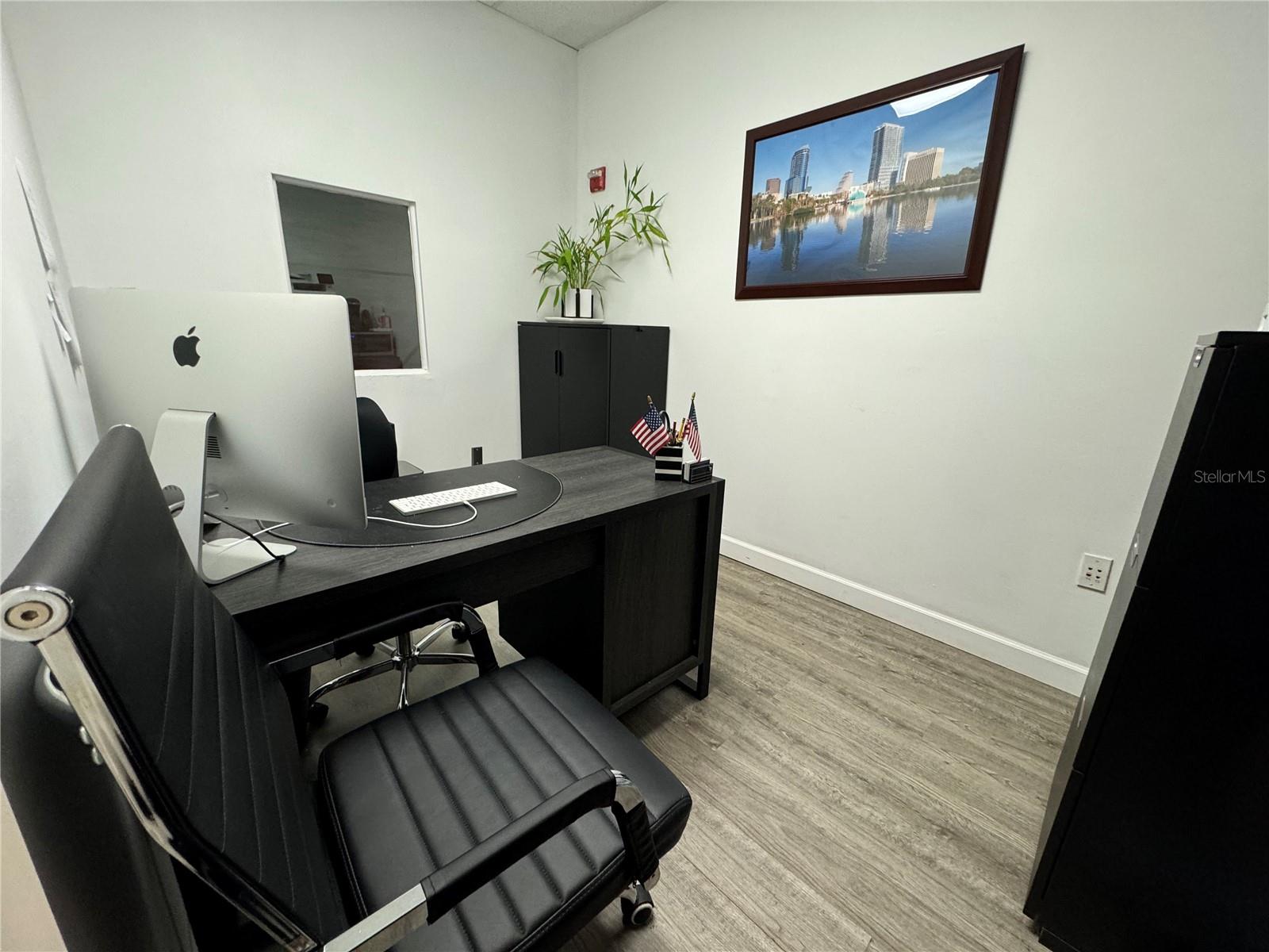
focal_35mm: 14
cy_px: 476
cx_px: 634
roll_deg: -1.9
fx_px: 513
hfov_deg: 102.1
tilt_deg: -17.1
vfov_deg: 85.7
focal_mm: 2.22
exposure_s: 1/60
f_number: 2.2
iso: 200
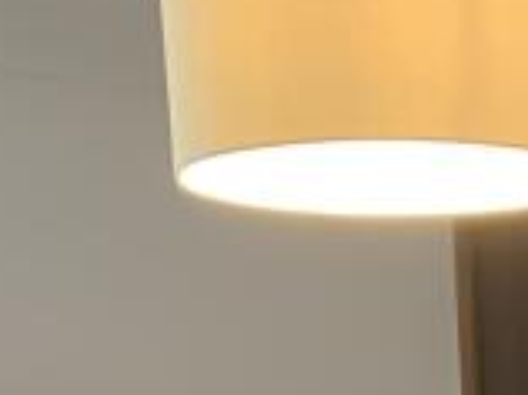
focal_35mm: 169
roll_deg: +1.3
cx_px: 1019
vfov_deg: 7.8
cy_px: 1101
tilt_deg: -10.7
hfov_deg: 10.8
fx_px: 2574
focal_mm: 4.25
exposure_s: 1/60
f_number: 1.8
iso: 200
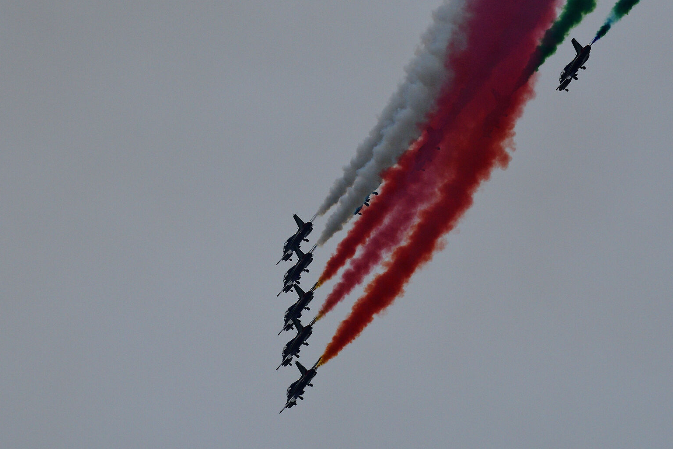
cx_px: 323
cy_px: 219
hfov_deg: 6.0
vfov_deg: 4.0
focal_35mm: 343
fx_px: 6416
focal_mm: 220
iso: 1250
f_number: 6.3
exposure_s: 1/3200
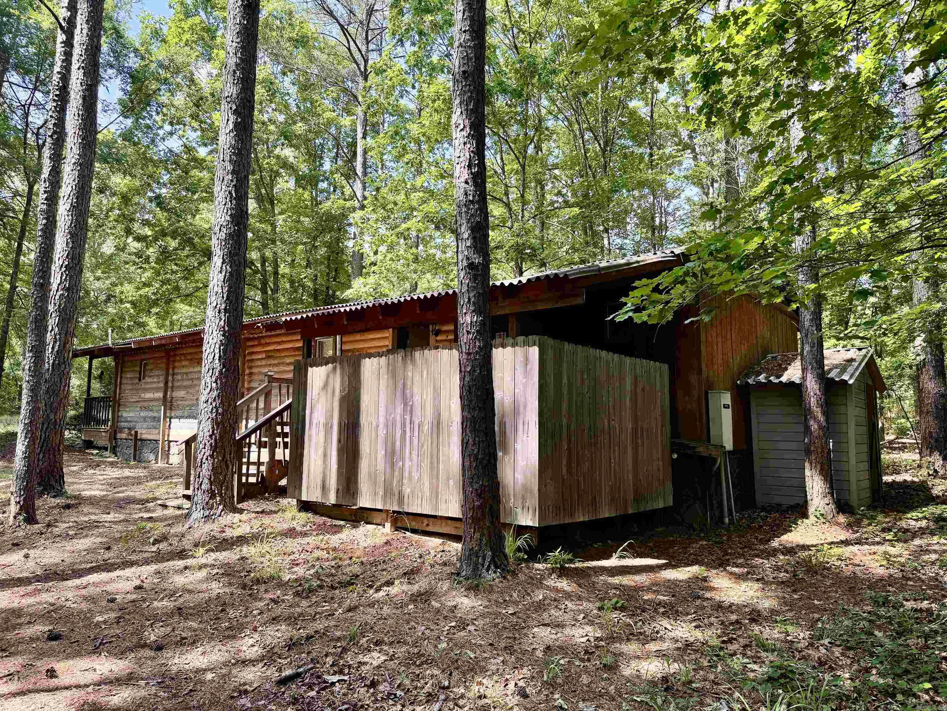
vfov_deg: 56.8
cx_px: 474
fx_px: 657
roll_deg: +0.1
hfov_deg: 71.6
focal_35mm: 24
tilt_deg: +6.2
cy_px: 356
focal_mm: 6.76
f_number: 1.78
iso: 80
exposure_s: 1/372
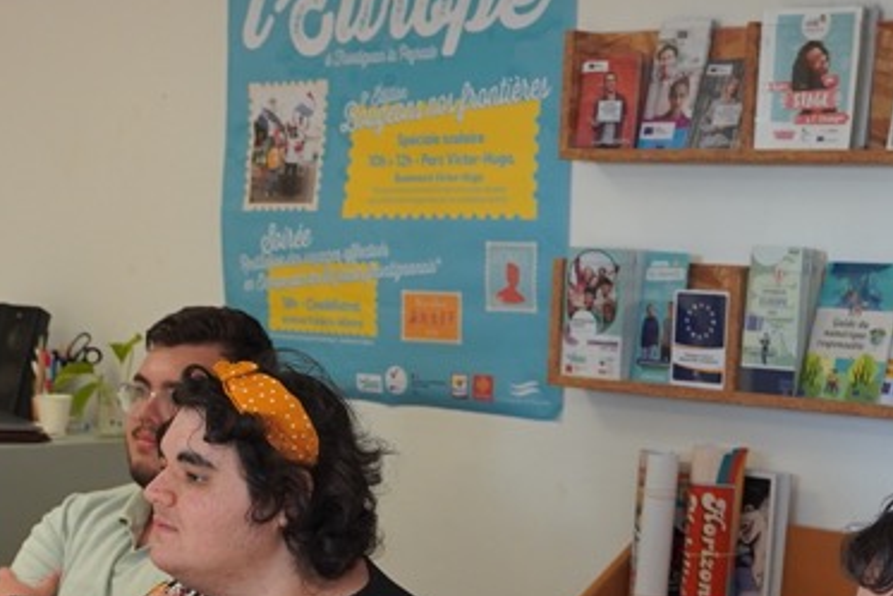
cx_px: -251
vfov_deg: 14.0
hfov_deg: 19.6
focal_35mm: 96
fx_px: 2382
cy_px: 614
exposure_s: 1/160
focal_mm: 28
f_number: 4
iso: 640
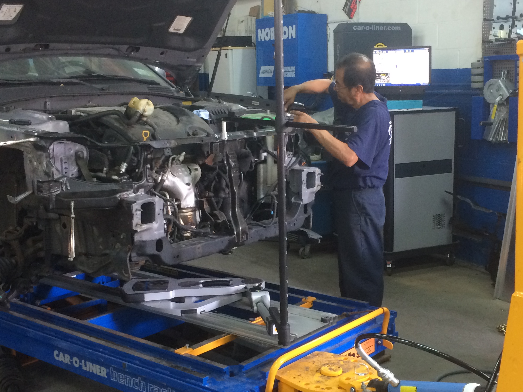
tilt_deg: -11.8
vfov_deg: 30.2
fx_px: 725
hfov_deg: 39.6
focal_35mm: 48
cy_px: 219
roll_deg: +0.9
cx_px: 295
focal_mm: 4.15
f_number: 2.2
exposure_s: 1/30
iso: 200
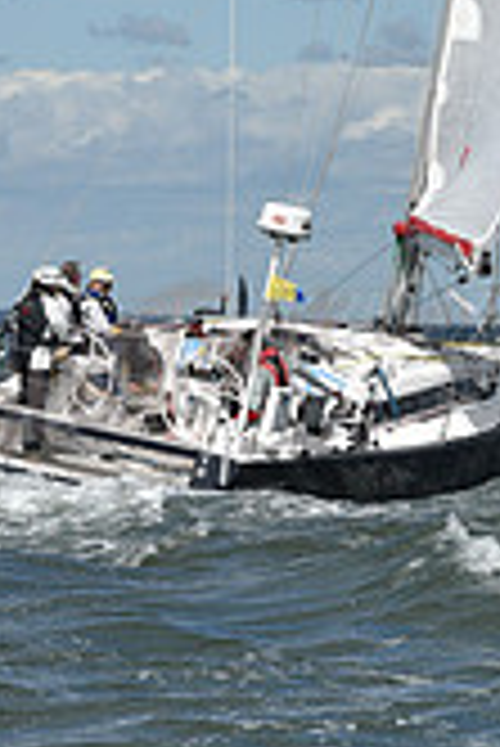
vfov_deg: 6.3
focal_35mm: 322
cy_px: -378
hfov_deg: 4.3
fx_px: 6694
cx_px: 705
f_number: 9
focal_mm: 92
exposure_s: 1/1600
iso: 320
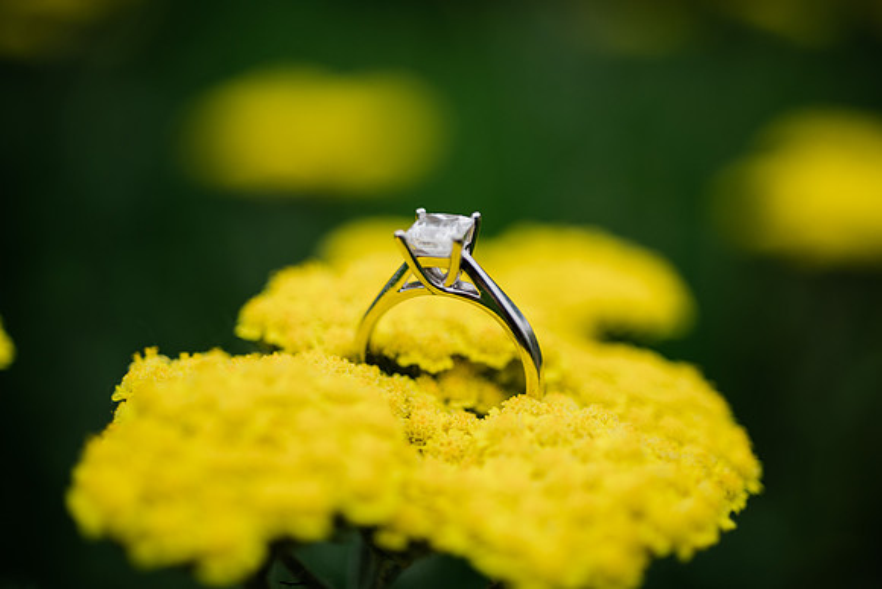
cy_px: 294
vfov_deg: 22.6
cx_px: 441
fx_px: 1470
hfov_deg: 33.4
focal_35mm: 60
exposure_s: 1/160
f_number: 3.5
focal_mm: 60
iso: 200
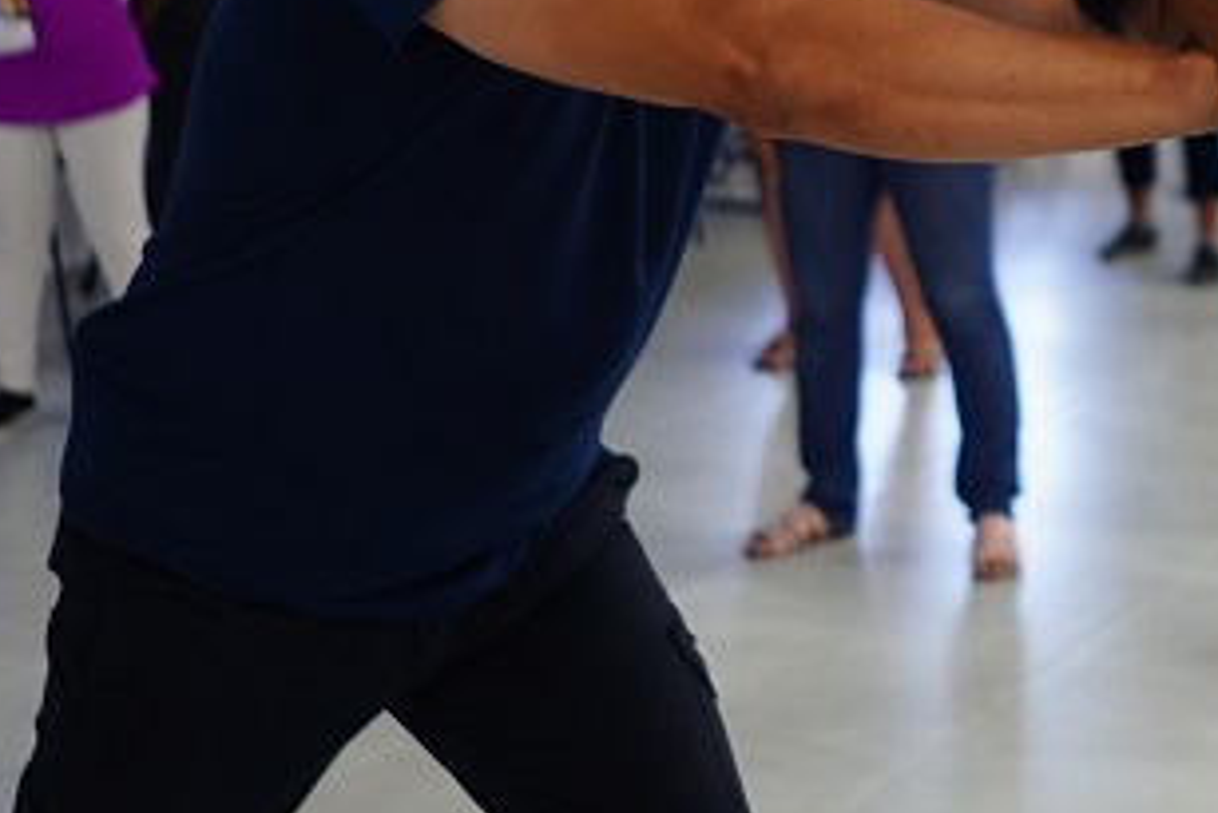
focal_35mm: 82
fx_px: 2776
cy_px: 238
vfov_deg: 16.6
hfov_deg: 24.3
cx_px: 1024
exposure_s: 1/125
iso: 640
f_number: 2
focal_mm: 28
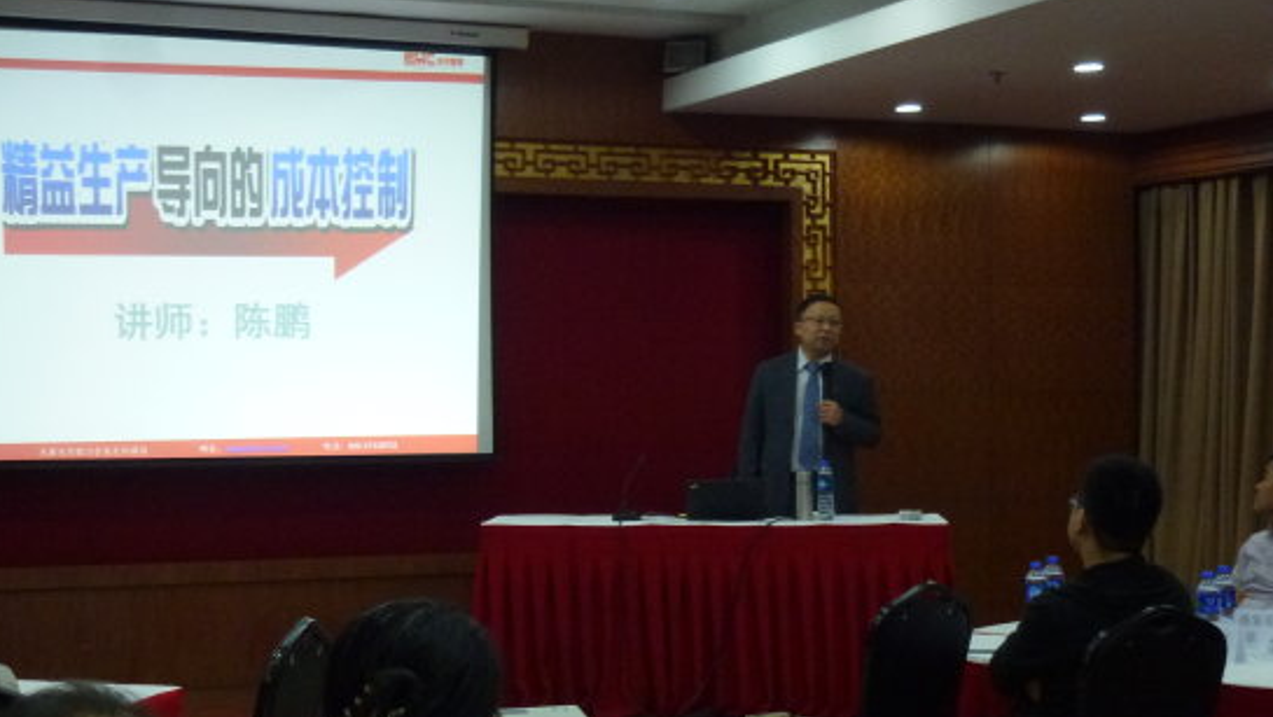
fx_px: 2094
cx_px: 565
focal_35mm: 62
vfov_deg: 19.4
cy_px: 403
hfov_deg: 33.8
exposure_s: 1/15
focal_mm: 8
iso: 400
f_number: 4
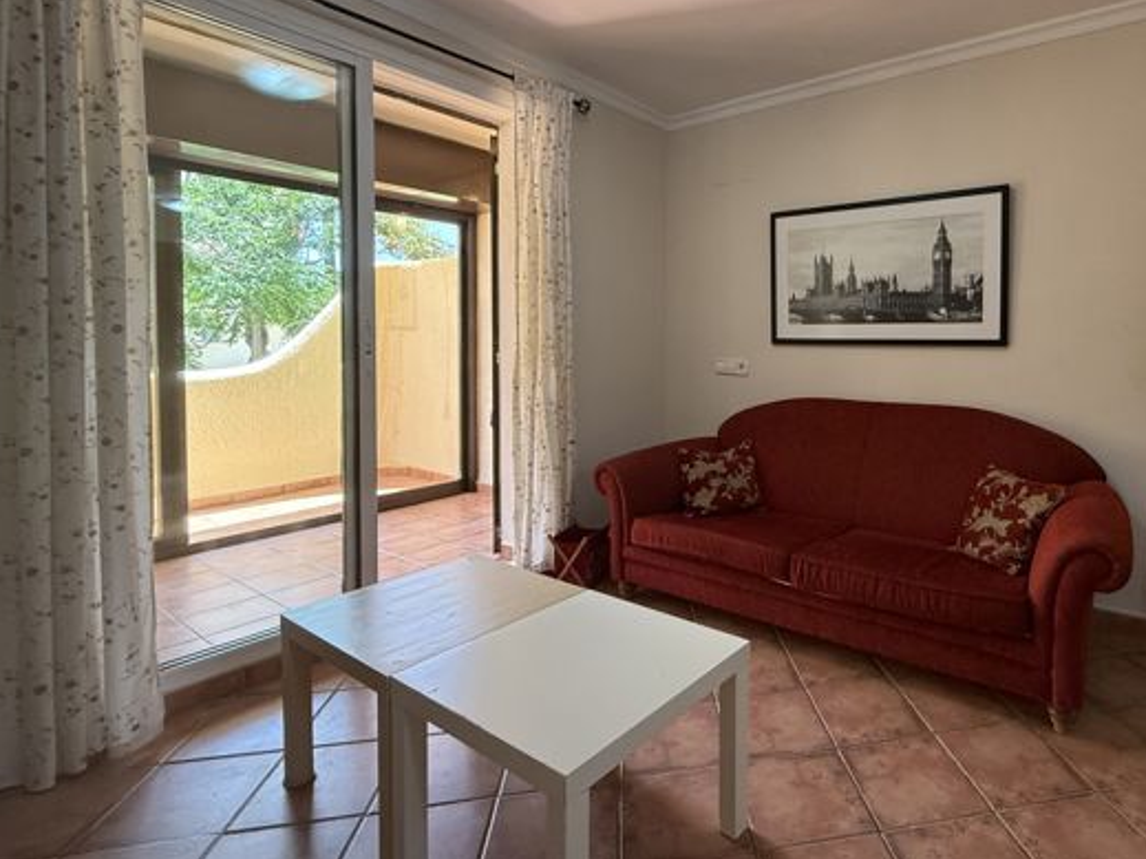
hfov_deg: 82.0
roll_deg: -0.8
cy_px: 360
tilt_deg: -2.2
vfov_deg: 68.2
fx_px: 629
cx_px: 758
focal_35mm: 19
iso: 250
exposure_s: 1/99
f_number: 2.2
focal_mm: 2.22
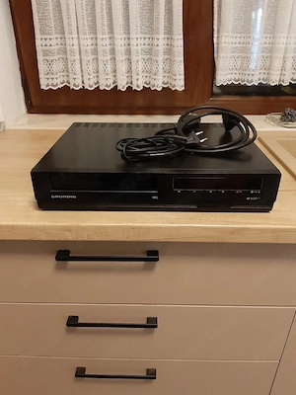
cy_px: 198
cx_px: 148
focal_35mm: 27
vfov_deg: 65.3
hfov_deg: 51.4
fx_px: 308
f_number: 1.7
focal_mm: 3.93
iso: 500
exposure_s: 1/20
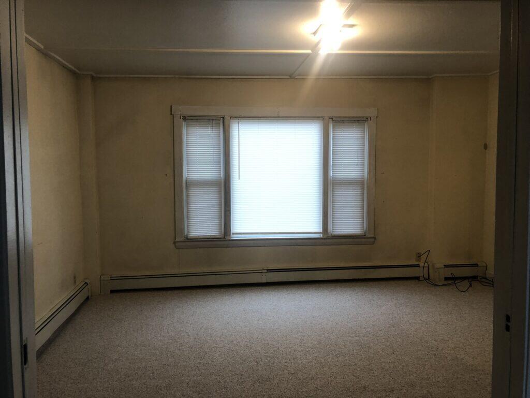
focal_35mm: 28
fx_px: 429
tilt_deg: -6.6
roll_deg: +0.1
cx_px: 265
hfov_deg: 63.4
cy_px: 199
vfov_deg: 49.7
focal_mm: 3.99
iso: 40
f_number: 1.8
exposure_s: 1/24
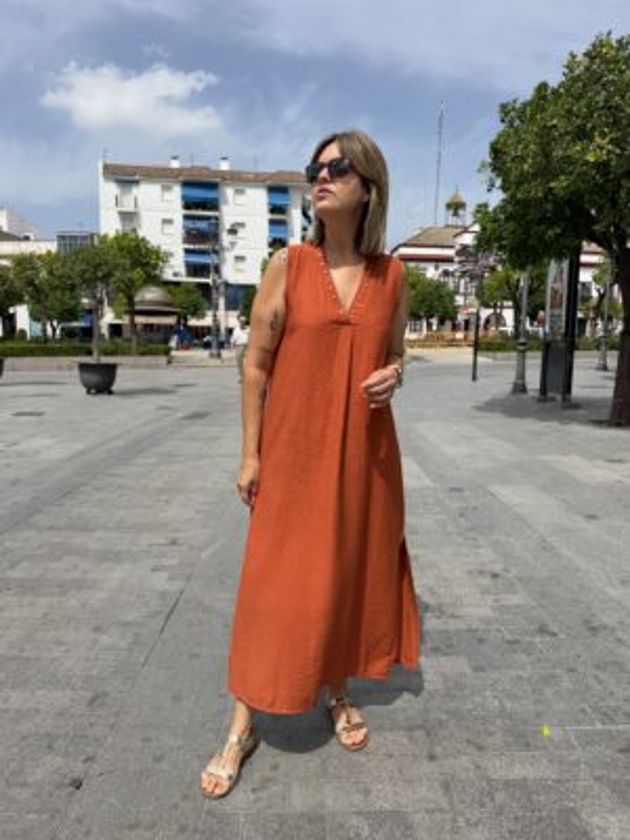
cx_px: 315
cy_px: 420
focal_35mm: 24
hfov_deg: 56.8
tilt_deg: -7.4
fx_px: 582
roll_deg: -1.4
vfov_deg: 71.6
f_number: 1.78
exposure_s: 1/6173
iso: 80
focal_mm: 6.76
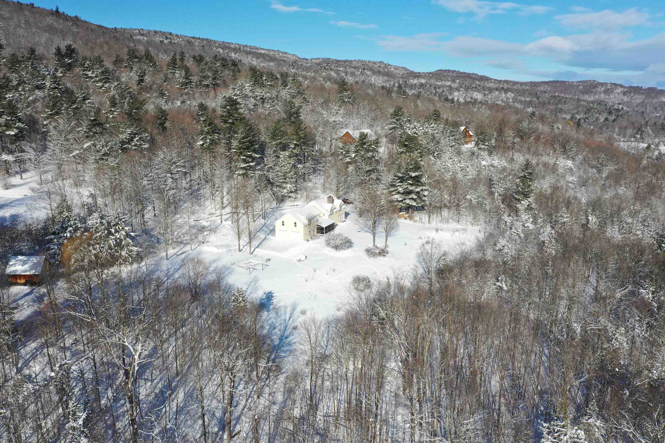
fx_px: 517
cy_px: 222
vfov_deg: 46.4
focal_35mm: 28
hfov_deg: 65.5
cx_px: 332
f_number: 6.3
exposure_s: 1/500
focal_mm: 10.26
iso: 100
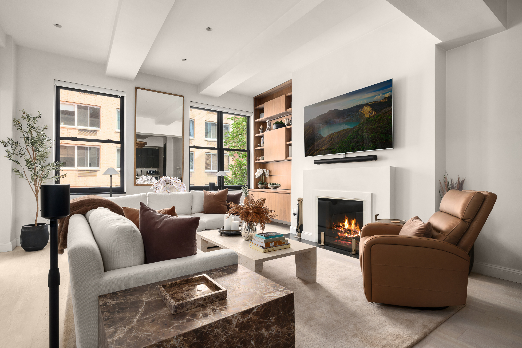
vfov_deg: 70.4
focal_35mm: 17
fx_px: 246
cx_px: 261
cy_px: 174
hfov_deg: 93.3
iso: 800
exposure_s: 1/2
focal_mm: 17
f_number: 10
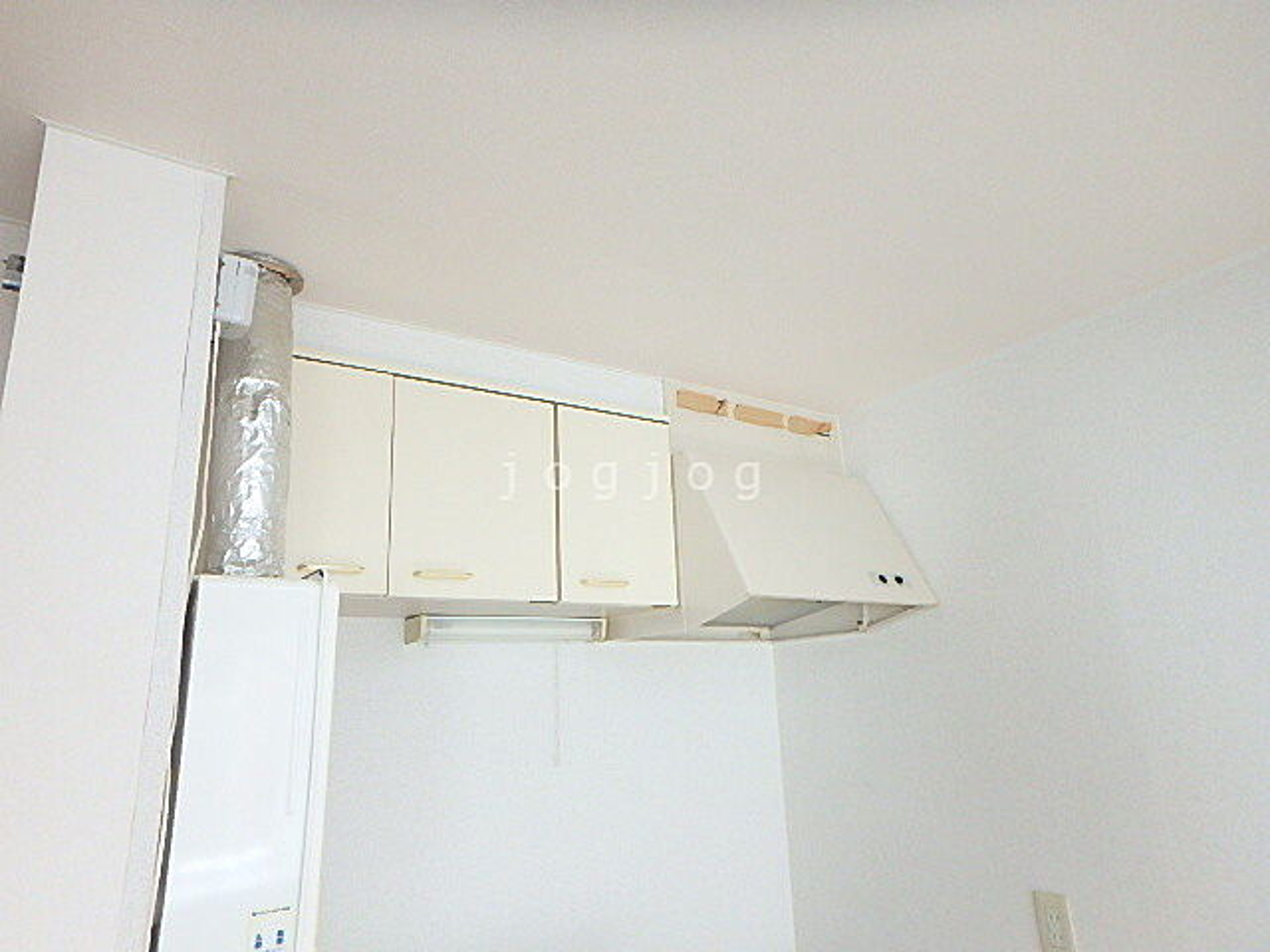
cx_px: 635
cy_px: 476
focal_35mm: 21
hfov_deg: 79.0
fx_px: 770
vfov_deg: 63.4
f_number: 3.5
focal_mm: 3.7
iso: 500
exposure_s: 1/30
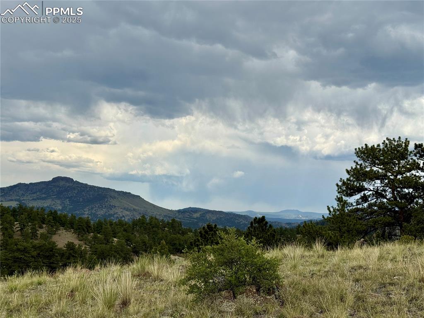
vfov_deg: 30.2
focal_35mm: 48
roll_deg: -2.2
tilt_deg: +5.4
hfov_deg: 39.7
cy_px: 159
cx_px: 212
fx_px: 588
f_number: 1.78
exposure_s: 1/5208
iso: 64
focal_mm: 6.76
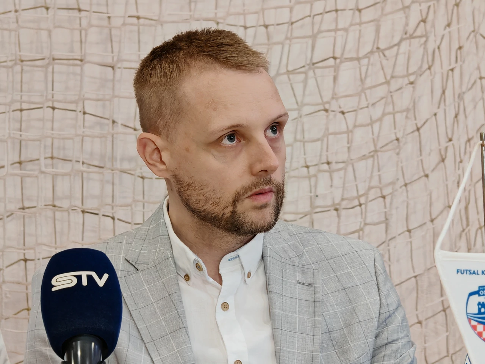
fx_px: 2550
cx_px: 242
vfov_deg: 8.2
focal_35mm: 182
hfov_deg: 10.9
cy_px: 182
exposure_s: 1/50
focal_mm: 15.38
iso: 800
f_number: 2.6
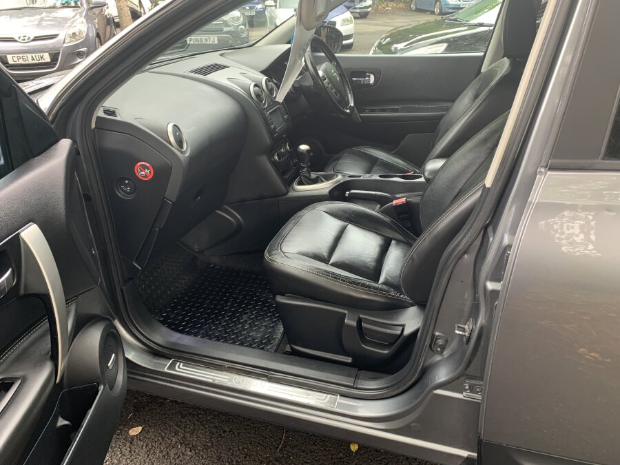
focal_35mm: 26
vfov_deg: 53.1
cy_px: 232
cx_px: 310
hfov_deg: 67.3
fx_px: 466
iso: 100
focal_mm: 4.25
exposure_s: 1/73
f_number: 1.8
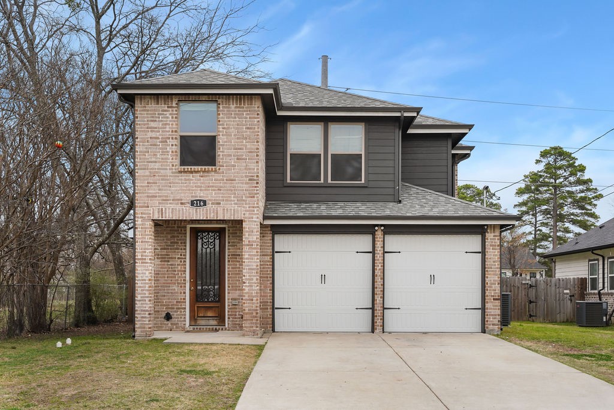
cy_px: 205
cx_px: 307
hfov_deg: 44.9
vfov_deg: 30.8
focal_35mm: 44
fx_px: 744
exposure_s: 1/250
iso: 640
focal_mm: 43.6
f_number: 7.1
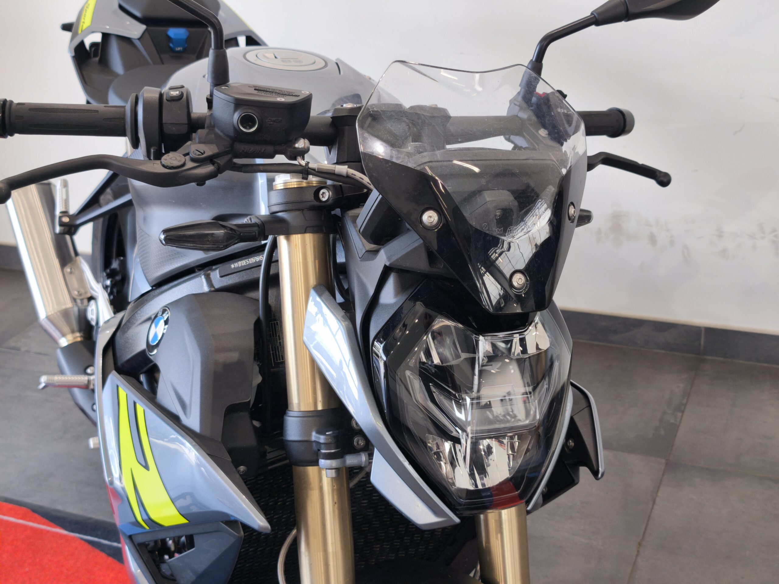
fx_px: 1035
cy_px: 292
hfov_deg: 41.2
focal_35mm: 46
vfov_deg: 31.5
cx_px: 390
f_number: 1.6
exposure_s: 1/100
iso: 50
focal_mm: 6.57
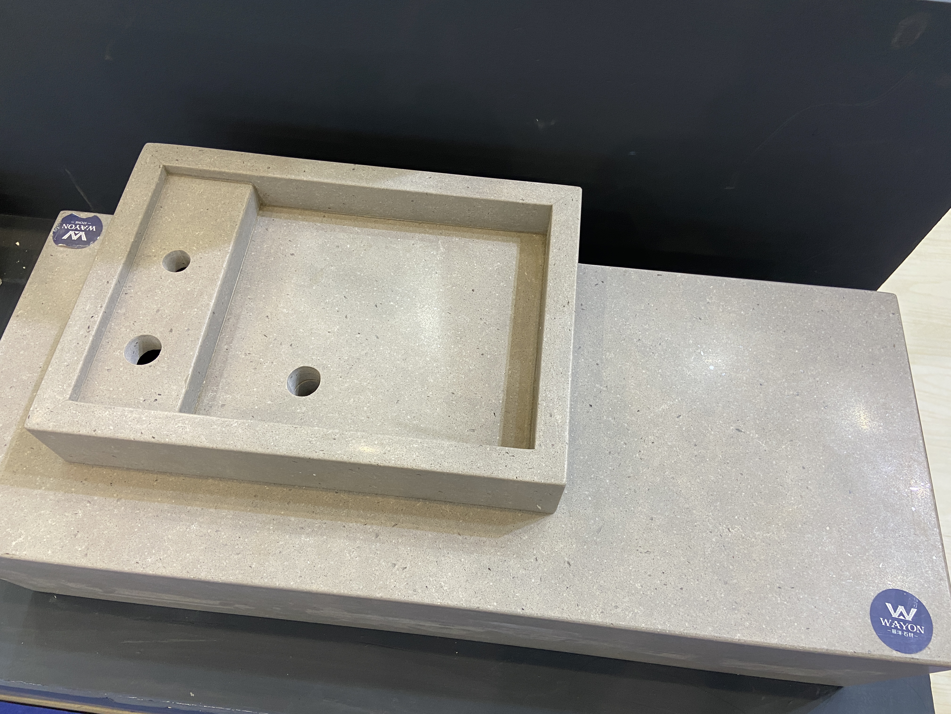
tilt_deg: -63.2
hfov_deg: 67.3
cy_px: 357
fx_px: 714
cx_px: 476
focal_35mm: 26
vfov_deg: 53.1
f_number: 1.8
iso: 100
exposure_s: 1/50
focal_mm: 4.25
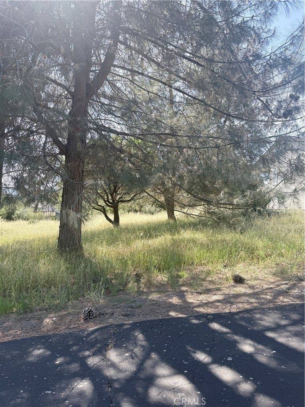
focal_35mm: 24
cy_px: 204
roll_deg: -3.4
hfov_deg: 56.8
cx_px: 152
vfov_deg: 71.6
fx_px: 282
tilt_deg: +0.9
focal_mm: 6.76
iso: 80
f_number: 1.78
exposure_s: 1/796
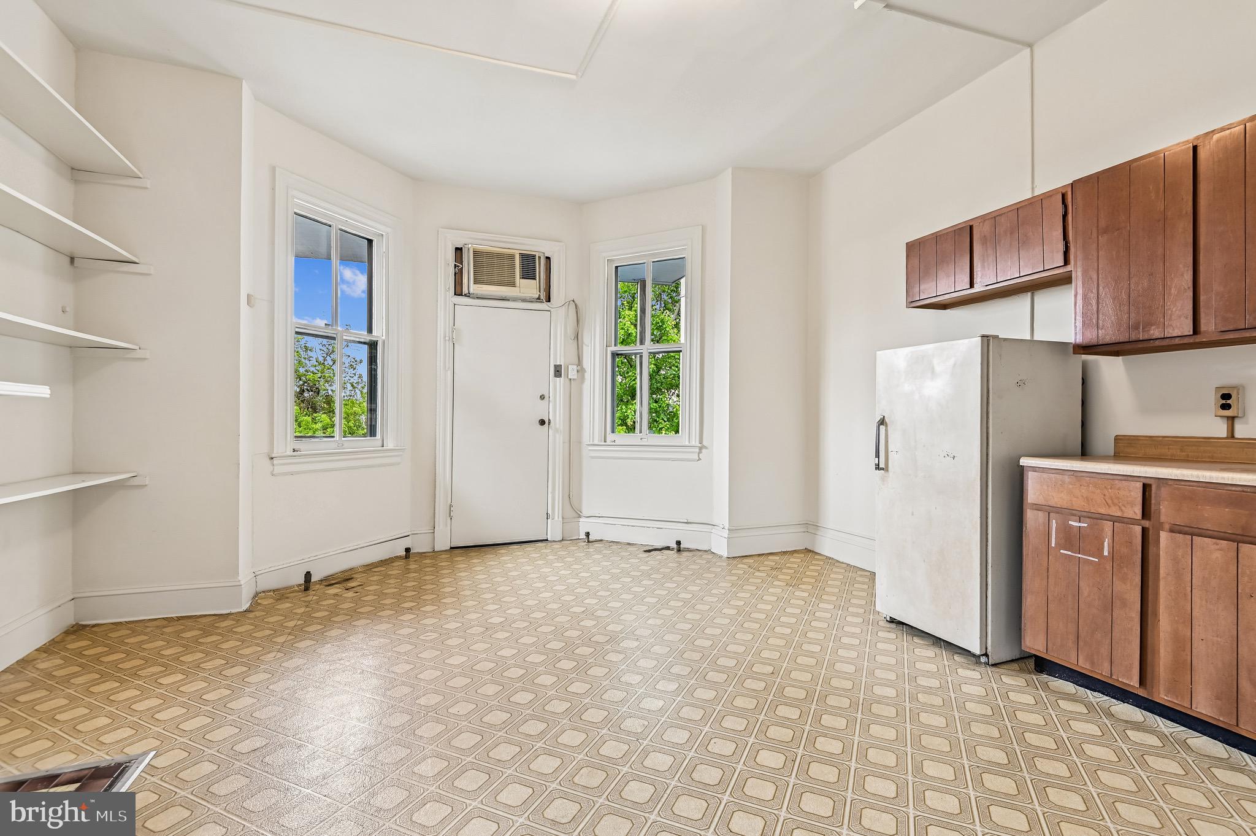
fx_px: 558
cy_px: 418
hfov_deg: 96.8
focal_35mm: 16
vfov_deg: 73.7
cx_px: 628
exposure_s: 1/5
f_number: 8
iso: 125
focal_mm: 16
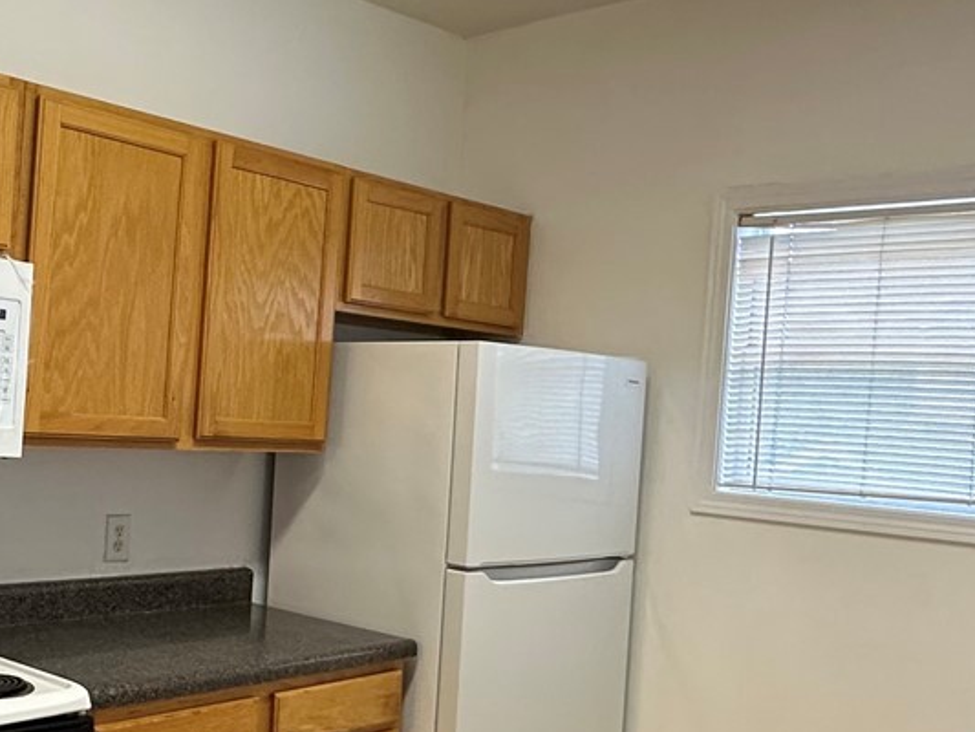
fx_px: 1183
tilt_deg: -2.7
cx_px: 234
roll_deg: -3.6
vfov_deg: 34.2
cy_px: 450
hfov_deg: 43.2
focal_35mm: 42
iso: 250
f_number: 2.2
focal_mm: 2.22
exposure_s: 1/60
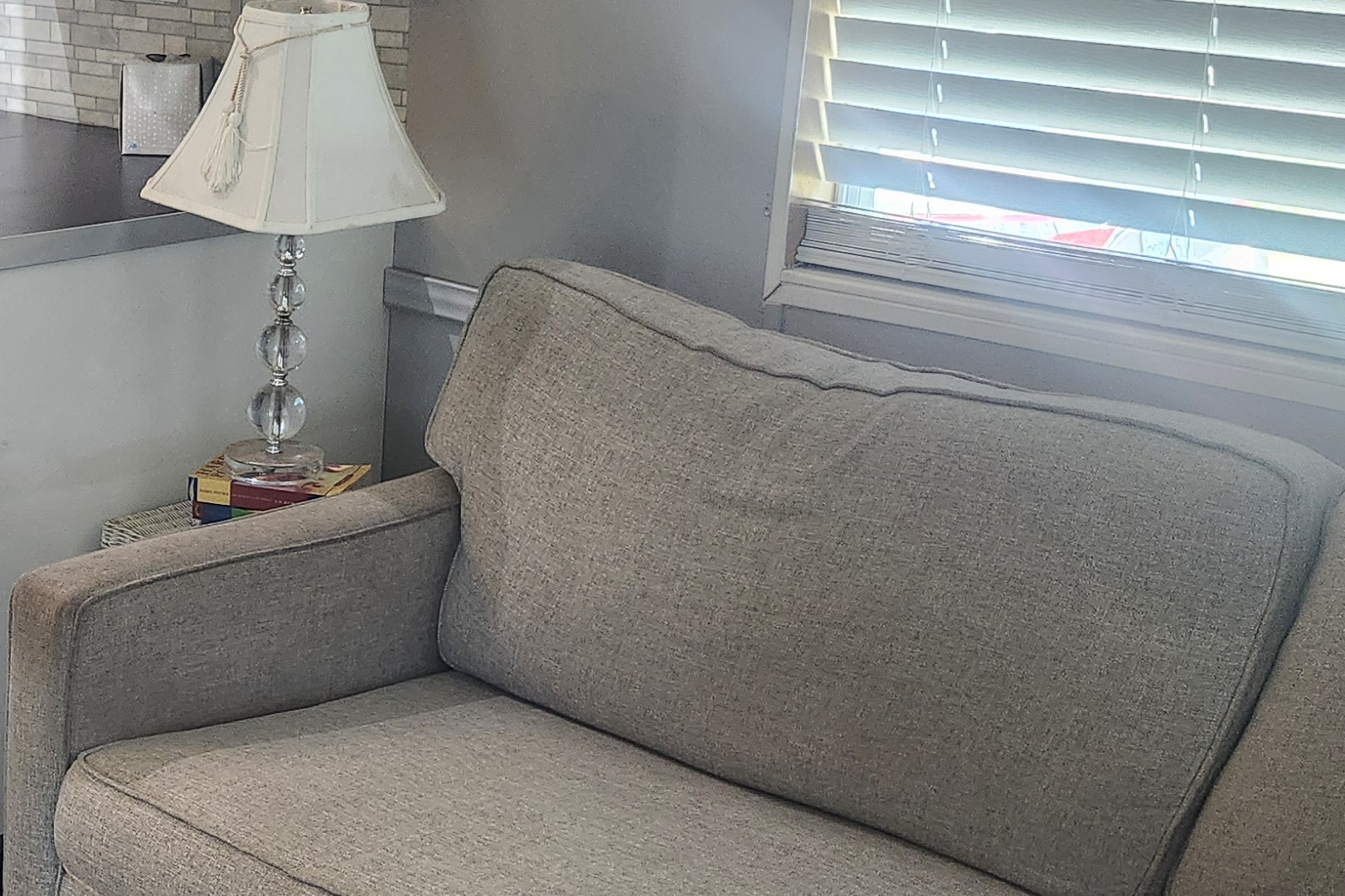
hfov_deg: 31.7
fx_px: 2204
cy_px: 625
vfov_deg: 22.9
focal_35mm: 59
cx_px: 51
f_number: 1.8
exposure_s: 1/120
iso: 400
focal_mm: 5.54
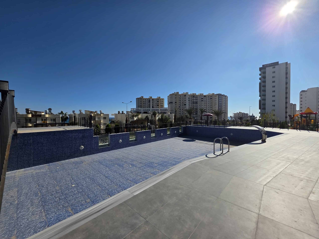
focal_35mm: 13
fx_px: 120
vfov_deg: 89.9
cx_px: 160
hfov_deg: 106.2
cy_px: 120
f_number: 1.9
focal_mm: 2.2
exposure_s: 1/4744
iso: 40
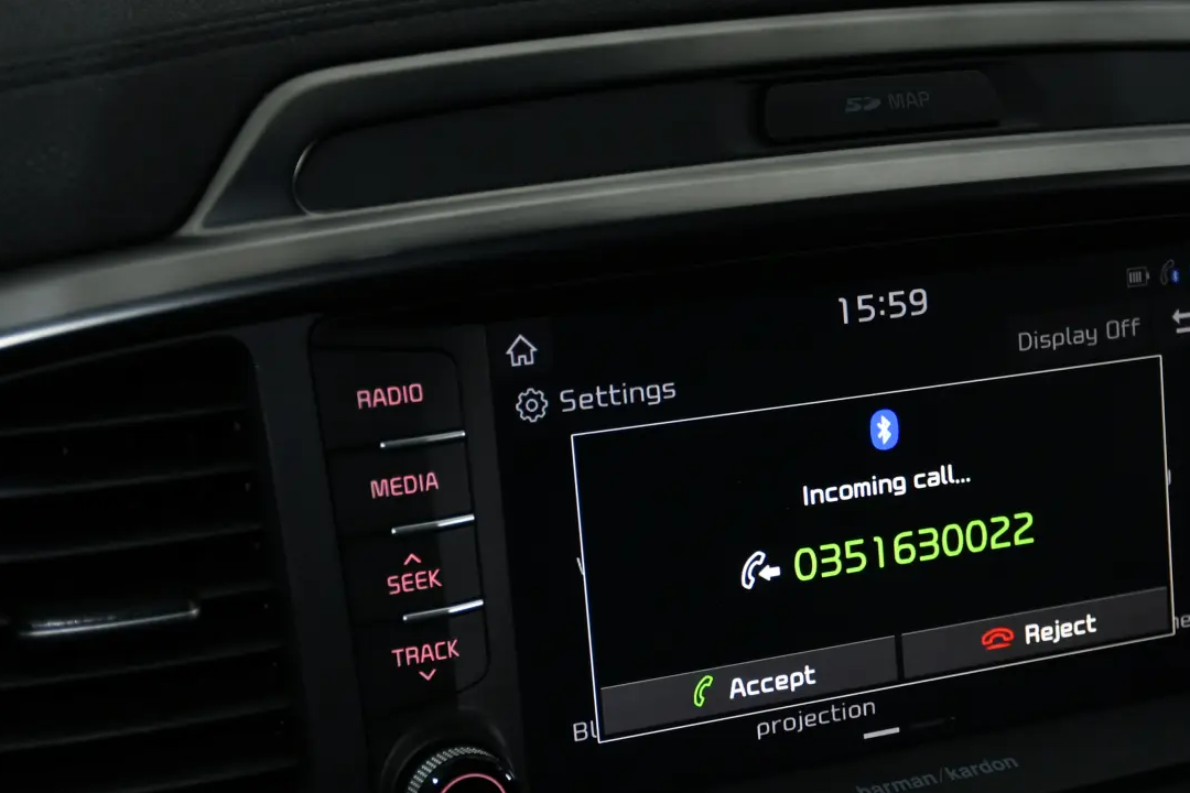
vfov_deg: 15.1
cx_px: 859
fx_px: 2975
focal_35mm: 90
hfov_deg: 22.5
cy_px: 593
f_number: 4.5
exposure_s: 1/40
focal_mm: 40
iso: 640
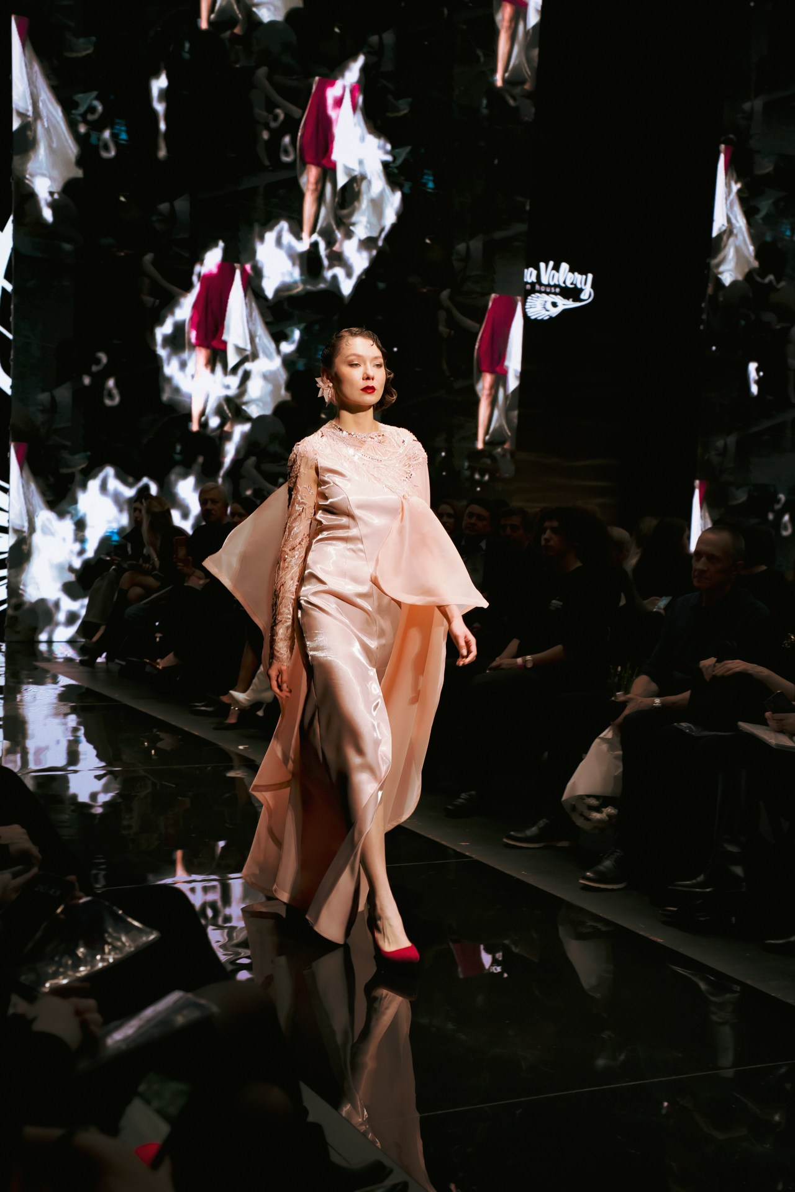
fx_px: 1623
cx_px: 398
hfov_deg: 27.5
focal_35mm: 49
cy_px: 596
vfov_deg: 40.3
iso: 2000
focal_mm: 49
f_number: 5
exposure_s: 1/125
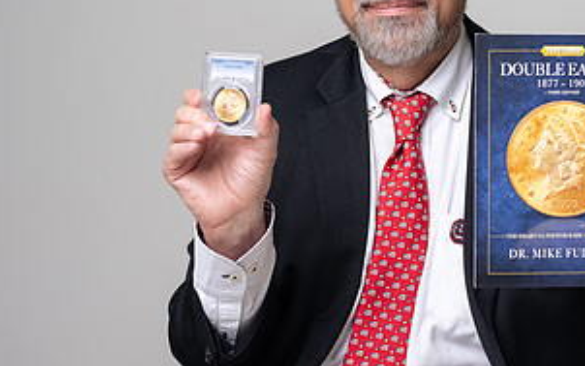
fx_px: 1563
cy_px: 138
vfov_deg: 13.3
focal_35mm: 98
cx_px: 457
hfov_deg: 21.0
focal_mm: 50
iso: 400
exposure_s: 1/125
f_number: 4
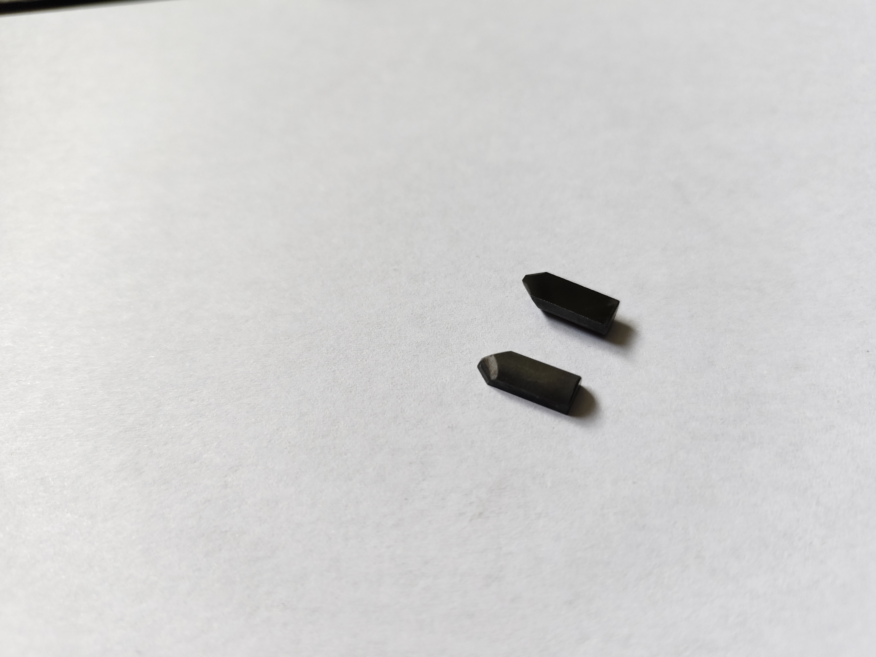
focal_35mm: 24
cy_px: 328
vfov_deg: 56.8
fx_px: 607
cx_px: 438
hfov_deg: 71.6
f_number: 1.88
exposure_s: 1/100
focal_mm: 5.56
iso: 233
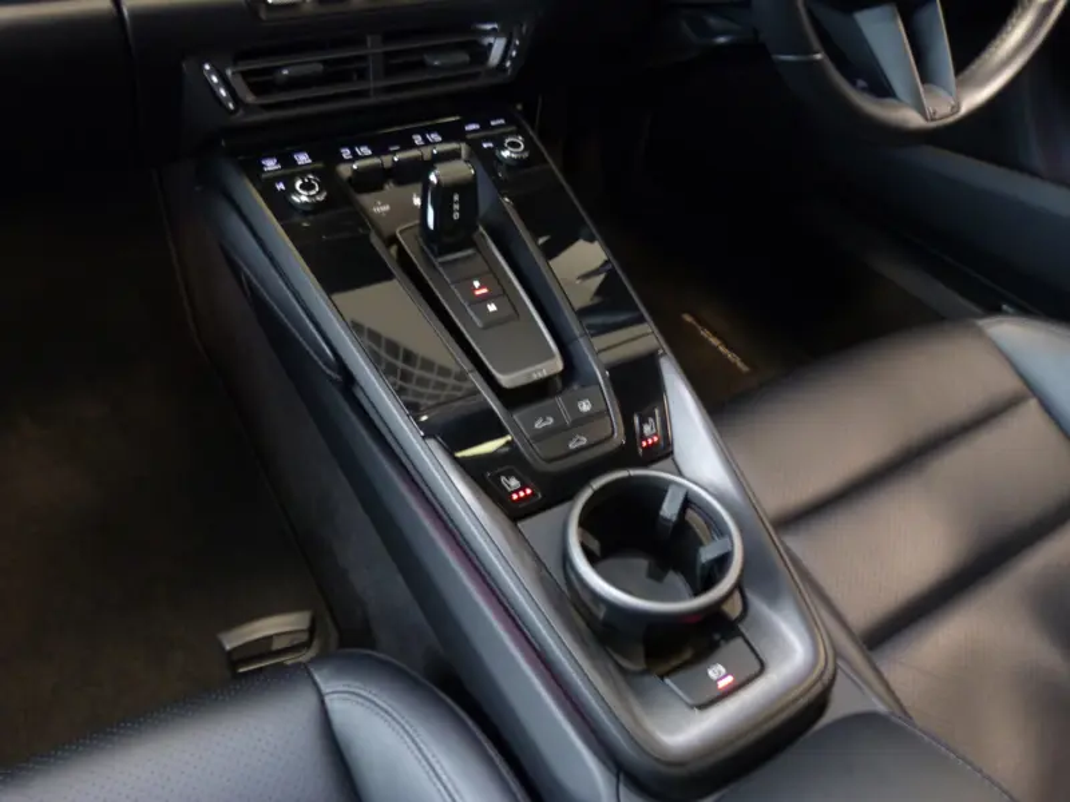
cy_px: 401
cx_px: 535
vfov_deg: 54.9
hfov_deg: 69.4
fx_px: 773
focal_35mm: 25
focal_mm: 4.5
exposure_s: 1/4
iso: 200
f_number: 2.8
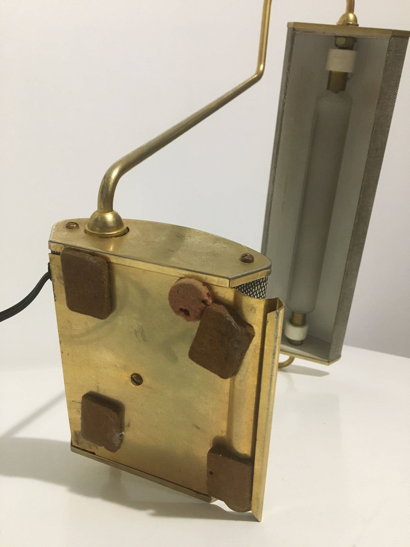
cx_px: 205
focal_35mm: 29
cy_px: 274
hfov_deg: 48.2
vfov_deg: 61.7
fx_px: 458
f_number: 2.2
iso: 200
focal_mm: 4.15
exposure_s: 1/25
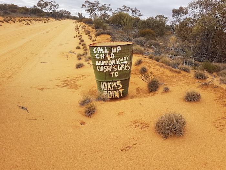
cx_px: 113
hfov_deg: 67.3
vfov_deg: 53.1
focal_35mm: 26
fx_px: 170
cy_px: 85
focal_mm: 4.2
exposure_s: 1/864
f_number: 1.7
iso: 40
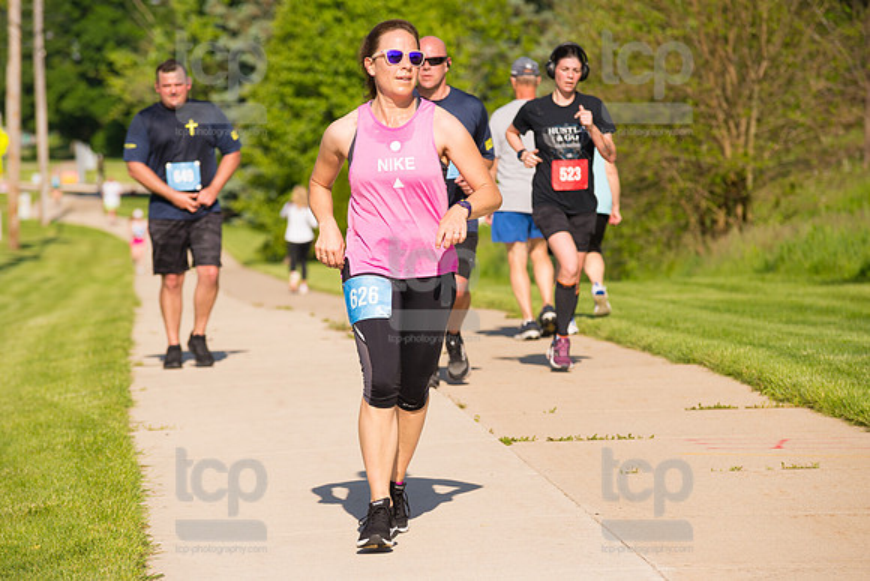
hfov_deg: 12.1
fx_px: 4109
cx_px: 435
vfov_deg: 8.1
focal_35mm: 170
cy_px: 290
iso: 400
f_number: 5.6
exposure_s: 1/2000
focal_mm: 170
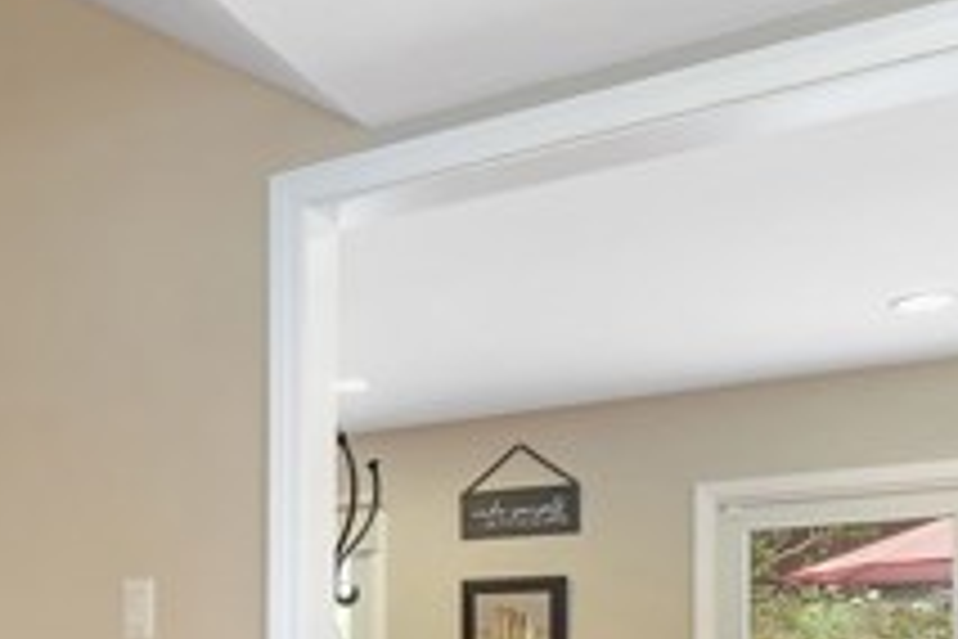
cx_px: 108
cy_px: 709
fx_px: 1197
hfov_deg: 40.5
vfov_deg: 27.3
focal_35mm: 45
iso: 1000
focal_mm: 10
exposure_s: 1/160
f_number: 11
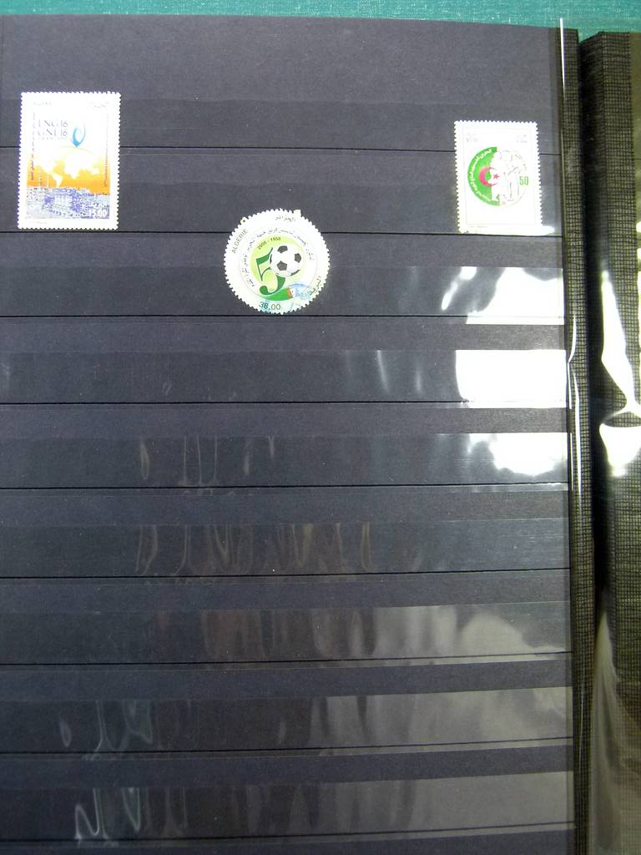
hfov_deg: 40.7
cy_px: 428
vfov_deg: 52.6
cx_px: 320
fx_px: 864
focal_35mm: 35
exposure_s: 1/60
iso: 200
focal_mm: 6.3
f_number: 3.1
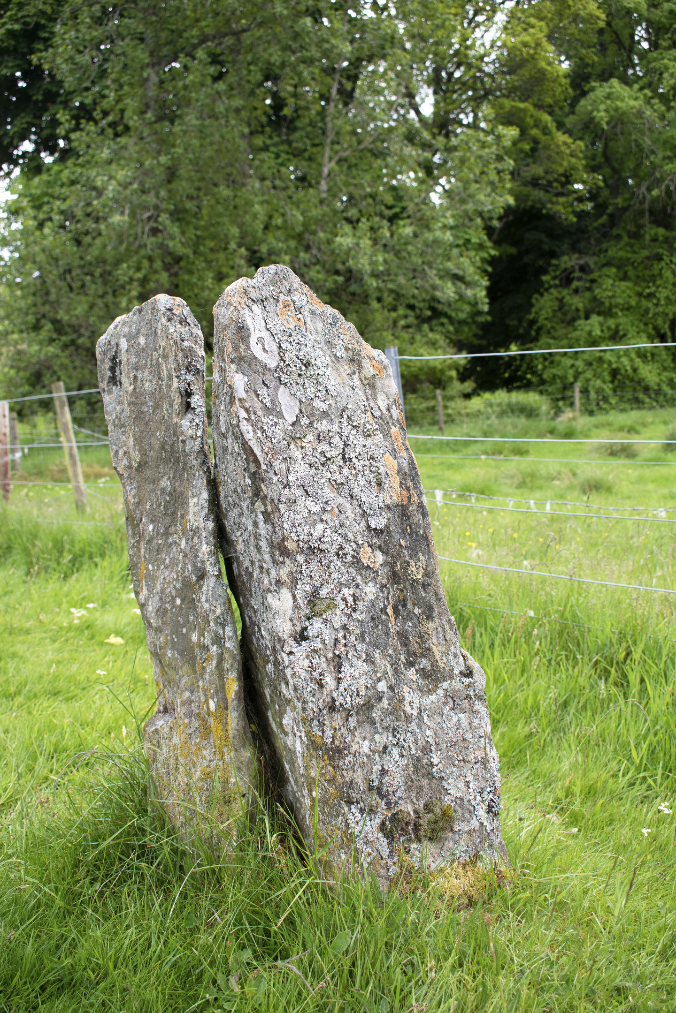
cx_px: 338
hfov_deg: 36.9
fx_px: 1014
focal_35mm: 36
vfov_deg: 53.1
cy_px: 506
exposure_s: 1/400
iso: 250
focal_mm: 24
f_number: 5.6
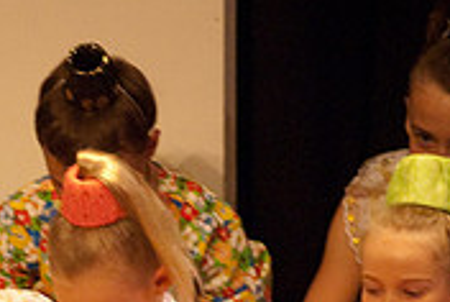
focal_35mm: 990
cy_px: 473
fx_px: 12396
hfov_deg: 2.1
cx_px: -38
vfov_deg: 1.4
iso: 1000
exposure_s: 1/160
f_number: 2.8
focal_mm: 200
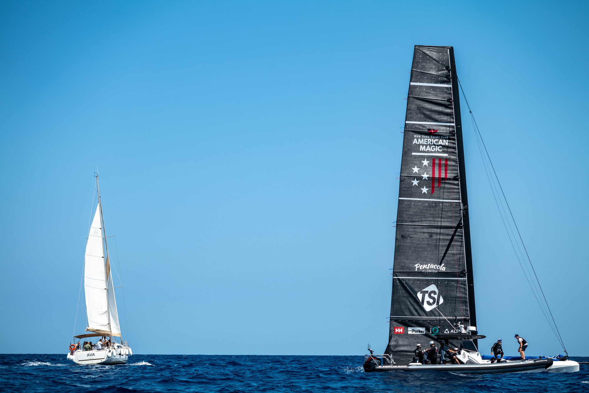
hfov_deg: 28.5
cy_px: 196
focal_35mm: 71
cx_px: 294
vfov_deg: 19.2
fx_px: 1162
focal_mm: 70
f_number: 2.8
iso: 100
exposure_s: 1/3200
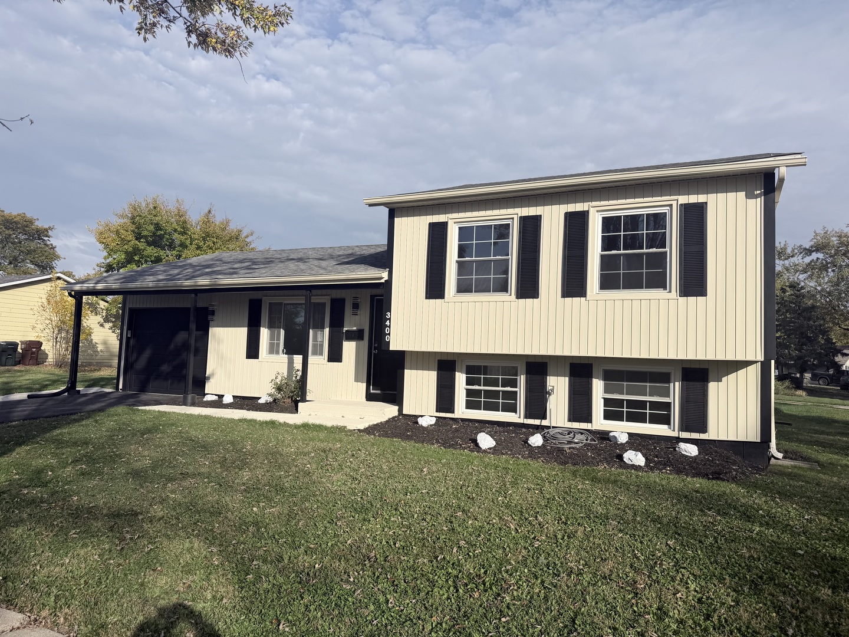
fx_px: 589
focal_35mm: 24
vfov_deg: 56.8
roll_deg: -1.8
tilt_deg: +4.7
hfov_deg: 71.6
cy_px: 318
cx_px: 424
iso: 80
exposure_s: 1/7353
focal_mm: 6.76
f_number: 1.78
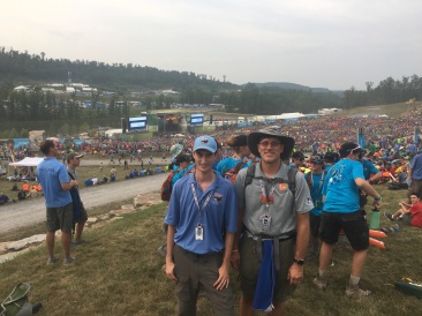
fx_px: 353
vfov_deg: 48.2
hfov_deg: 61.7
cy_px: 158
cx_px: 211
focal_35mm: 29
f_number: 2.2
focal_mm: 4.15
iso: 25
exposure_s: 1/364
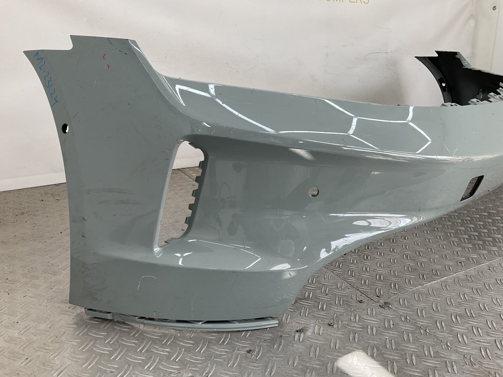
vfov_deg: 48.2
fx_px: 421
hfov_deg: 61.7
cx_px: 252
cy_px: 188
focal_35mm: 29
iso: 16
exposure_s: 1/188
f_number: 1.8
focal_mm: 3
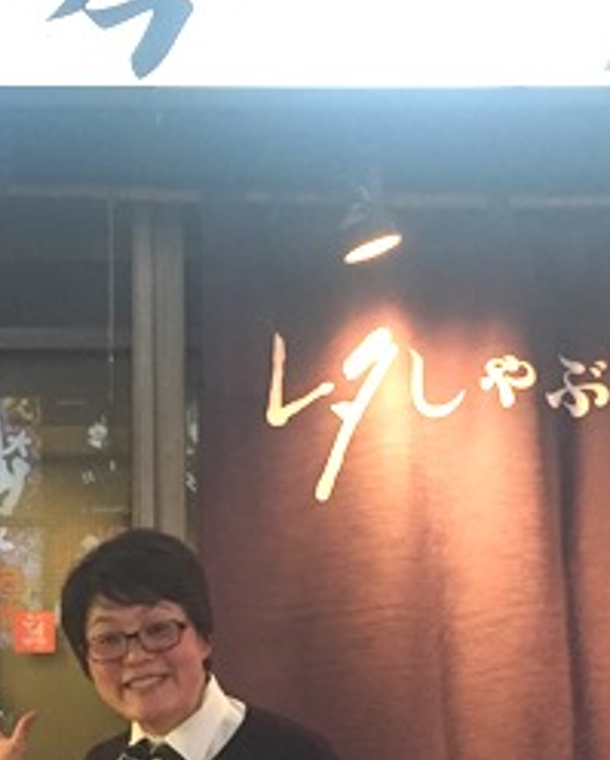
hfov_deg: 20.9
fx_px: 1644
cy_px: 607
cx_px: 205
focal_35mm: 73
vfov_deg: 25.6
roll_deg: -0.8
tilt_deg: +6.1
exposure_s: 1/33
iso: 250
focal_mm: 4.15
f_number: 2.2
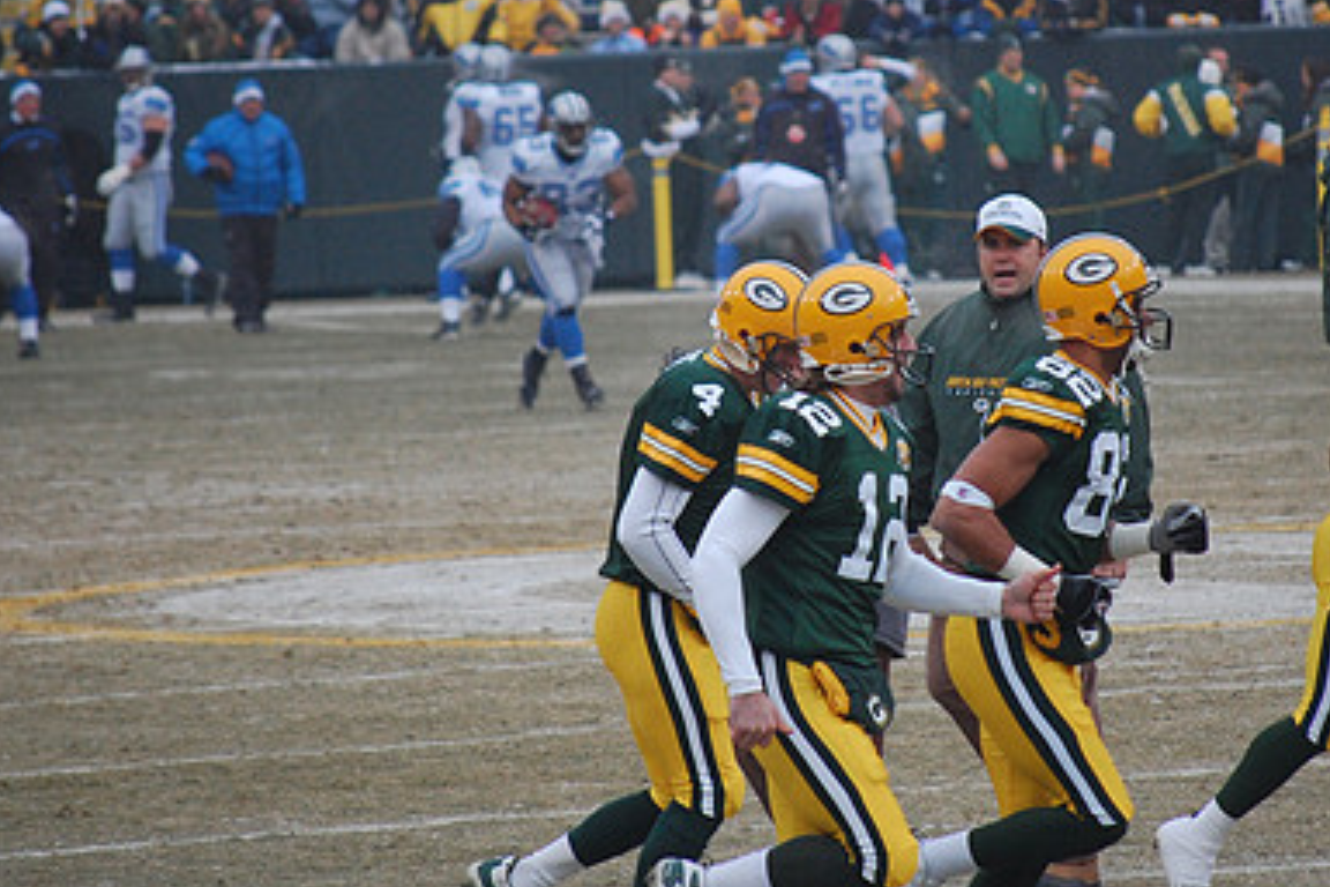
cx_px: 793
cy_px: 308
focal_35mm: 453
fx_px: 16735
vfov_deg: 3.0
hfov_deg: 4.6
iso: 800
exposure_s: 1/1250
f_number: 5.6
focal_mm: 200
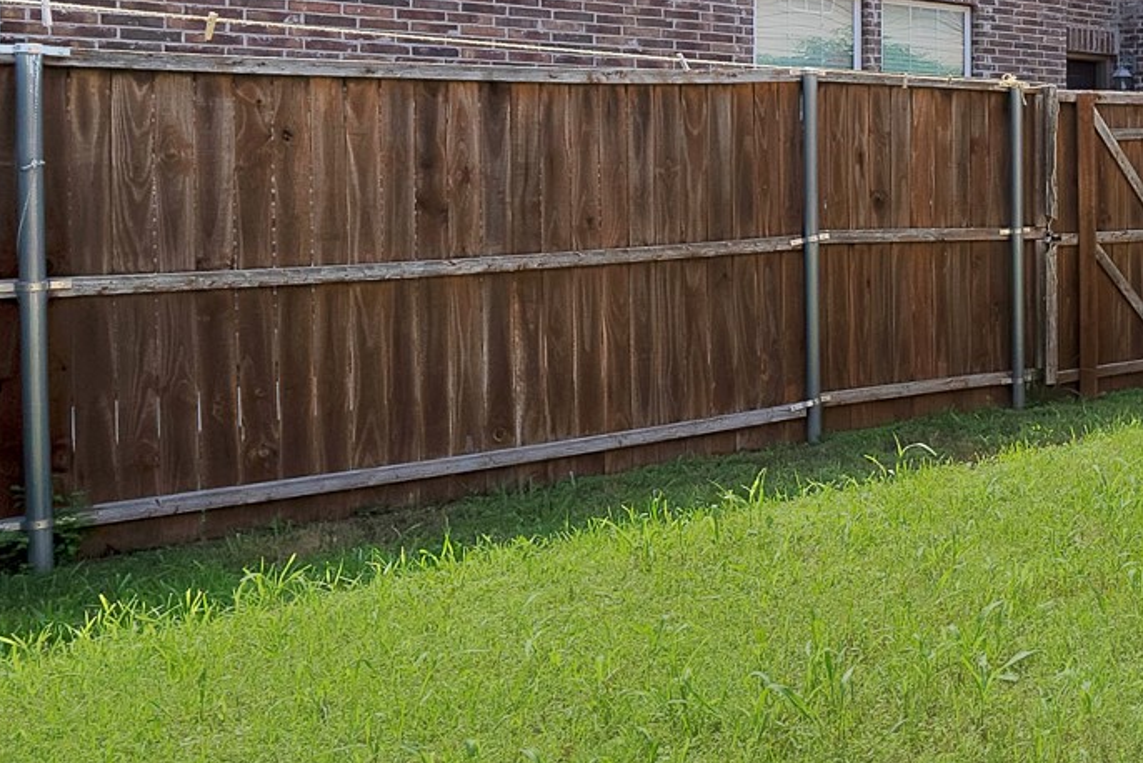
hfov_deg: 35.5
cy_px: 156
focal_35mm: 35
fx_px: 1112
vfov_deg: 36.6
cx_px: 1506
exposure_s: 1/400
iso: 640
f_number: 9
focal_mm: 12
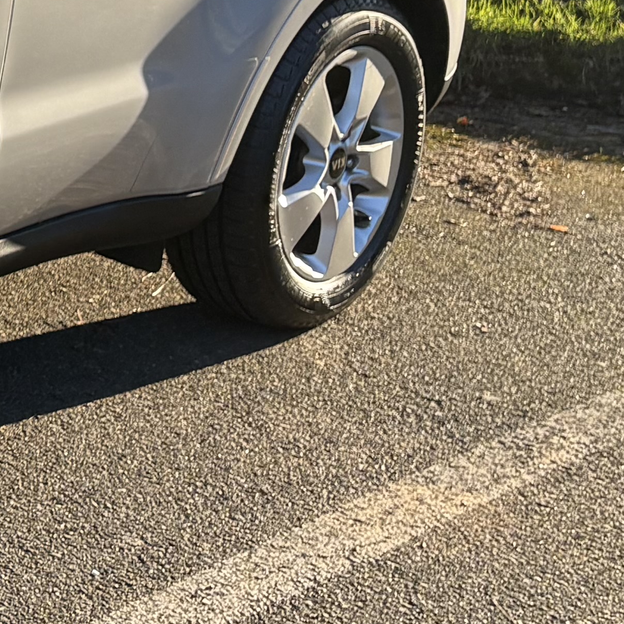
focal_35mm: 109
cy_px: -17
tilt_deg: -13.1
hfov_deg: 13.7
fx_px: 2223
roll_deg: -1.1
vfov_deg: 15.6
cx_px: -610
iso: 64
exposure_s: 1/1217
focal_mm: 5.96
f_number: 1.6
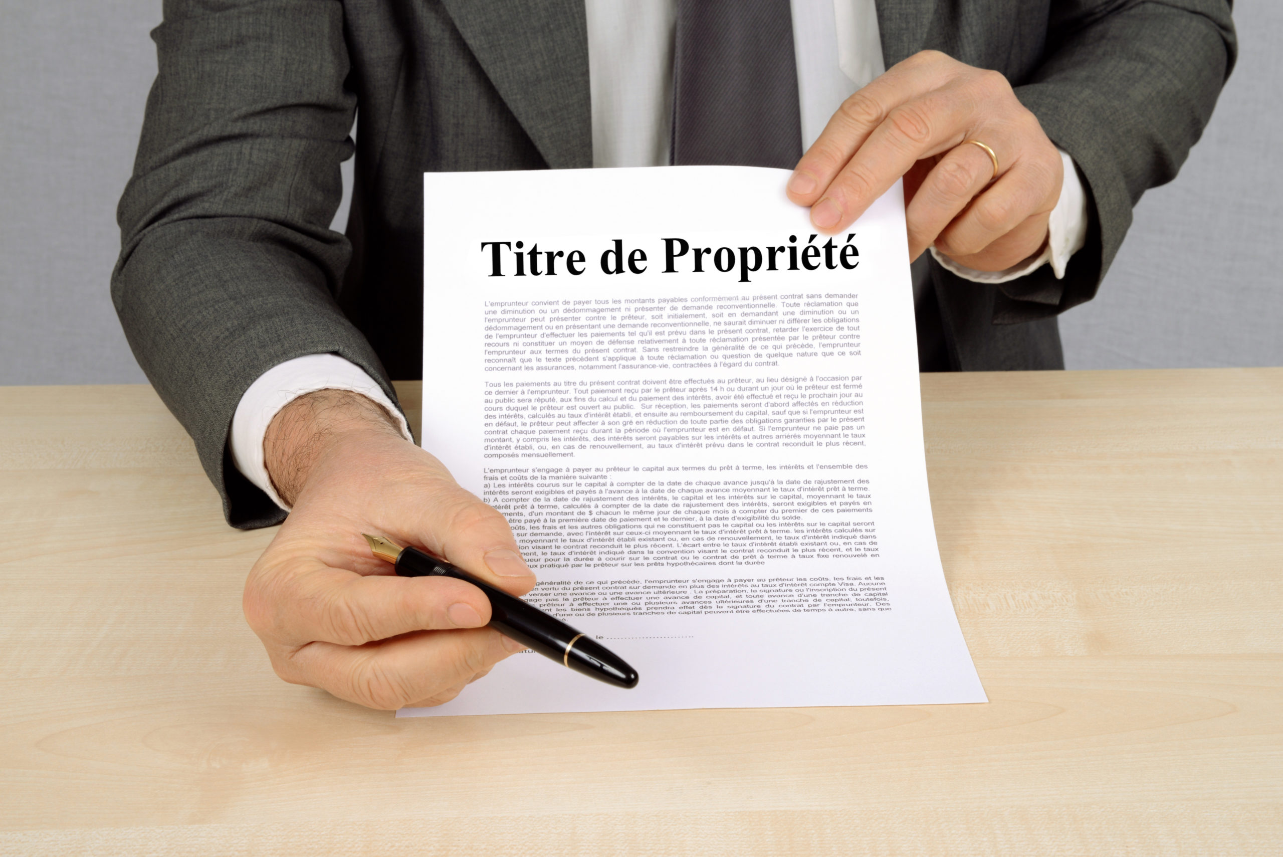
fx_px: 2496
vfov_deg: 19.5
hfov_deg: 28.8
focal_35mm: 70
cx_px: 642
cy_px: 428
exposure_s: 1/125
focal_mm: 70
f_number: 22
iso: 200
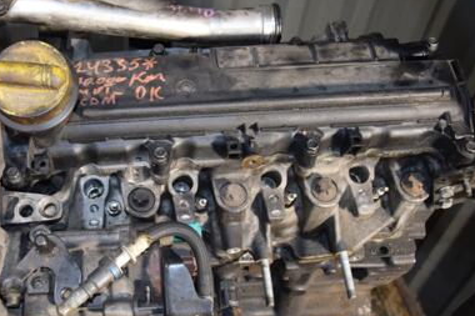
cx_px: 124
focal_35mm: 50
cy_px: 177
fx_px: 657
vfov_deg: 27.1
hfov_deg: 38.8
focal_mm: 21
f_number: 5
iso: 800
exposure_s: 1/100
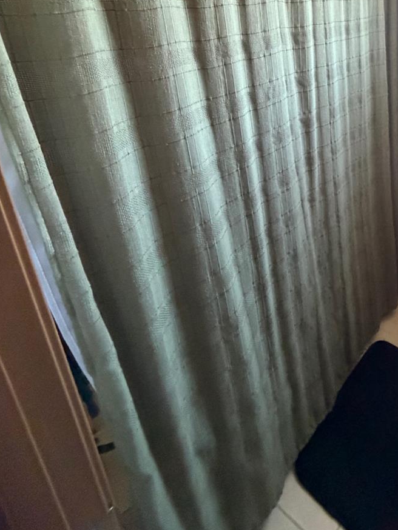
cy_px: 97
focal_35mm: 24
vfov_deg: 64.5
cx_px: 338
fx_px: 368
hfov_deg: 51.8
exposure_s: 1/60
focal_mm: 2.22
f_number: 2.2
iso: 640
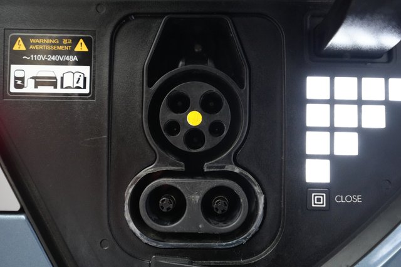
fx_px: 312
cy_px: 134
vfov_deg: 46.4
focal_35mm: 28
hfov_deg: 65.5
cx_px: 200
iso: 8000
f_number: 4
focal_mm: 28
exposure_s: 1/160
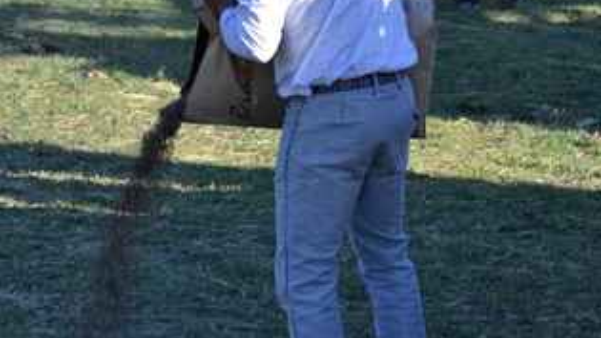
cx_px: 181
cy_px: -33
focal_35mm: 335
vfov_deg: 3.6
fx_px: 5338
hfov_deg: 6.4
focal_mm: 105
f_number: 6.3
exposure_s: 1/160
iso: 100
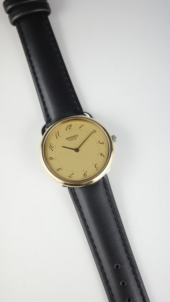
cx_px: 80
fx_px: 337
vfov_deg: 48.4
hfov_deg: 28.3
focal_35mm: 42
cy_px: 151
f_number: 5.6
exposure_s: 1/50
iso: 200
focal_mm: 26
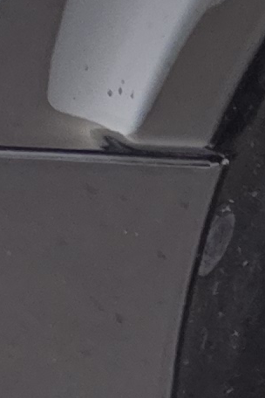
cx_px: 1711
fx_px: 2319
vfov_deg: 9.4
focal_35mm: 210
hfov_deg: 4.5
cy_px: 703
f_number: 1.4
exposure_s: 1/100
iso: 500
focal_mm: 6.5
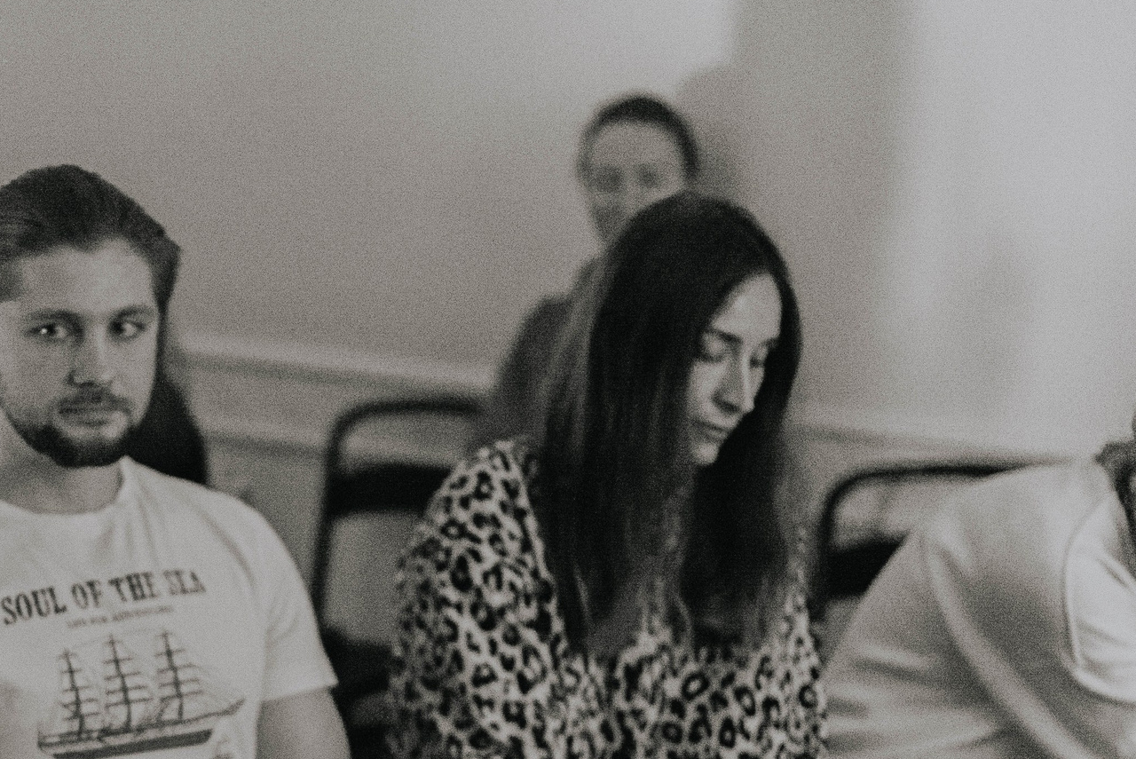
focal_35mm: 100
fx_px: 3157
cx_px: 262
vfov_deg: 13.6
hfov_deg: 20.2
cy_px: 644
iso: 5000
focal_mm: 50
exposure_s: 1/100
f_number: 1.8
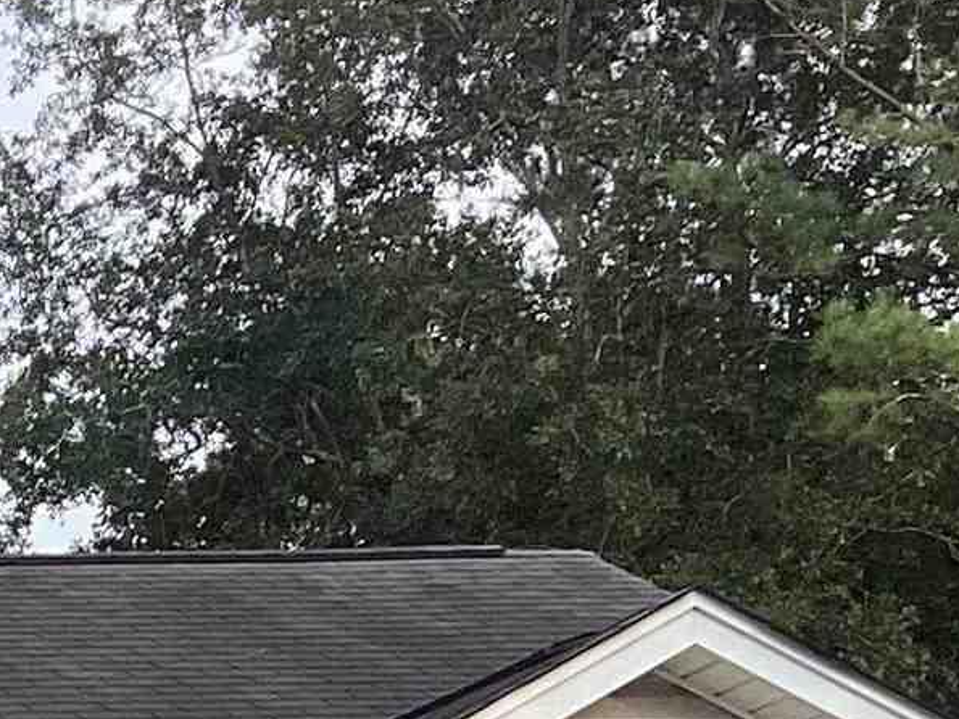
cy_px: 1190
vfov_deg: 9.0
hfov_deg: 10.9
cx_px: -1138
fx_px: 4432
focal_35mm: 160
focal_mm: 3.3
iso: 25
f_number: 2.4
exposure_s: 1/193
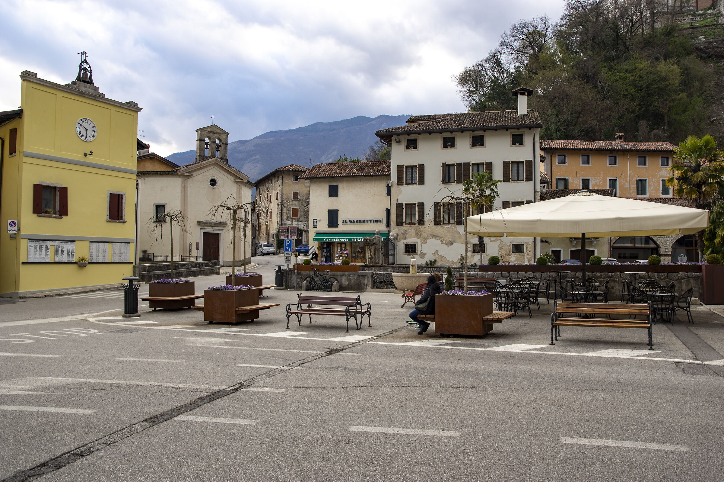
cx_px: 362
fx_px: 543
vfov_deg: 47.9
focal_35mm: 27
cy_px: 241
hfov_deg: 67.4
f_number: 8
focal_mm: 18
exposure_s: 1/60
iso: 100
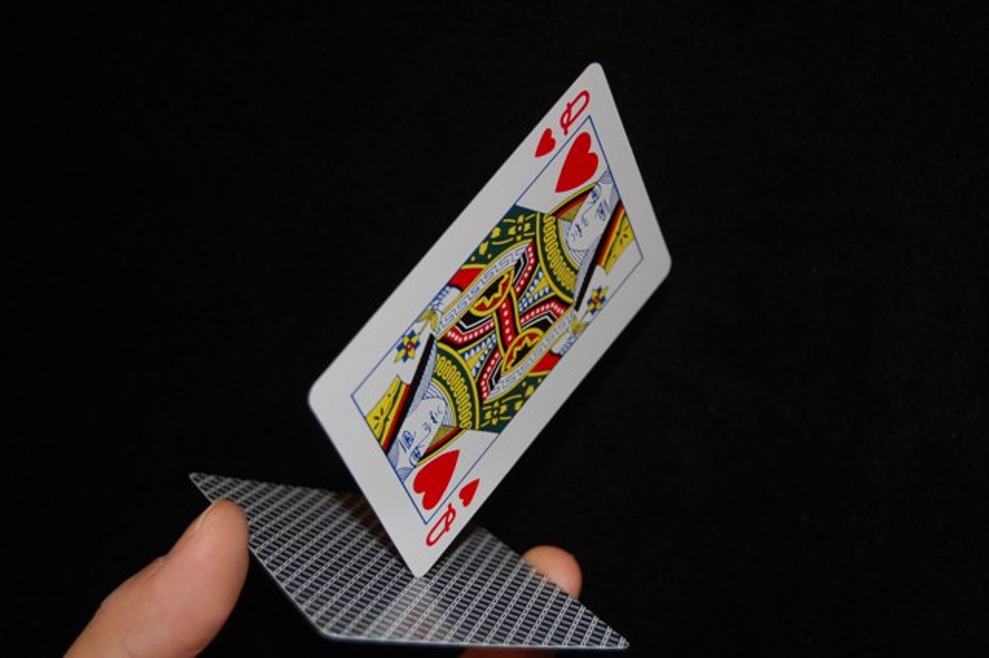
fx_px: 2059
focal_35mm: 75
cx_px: 494
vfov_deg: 18.2
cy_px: 329
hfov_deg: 27.0
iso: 400
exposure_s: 1/60
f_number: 5.6
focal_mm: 50
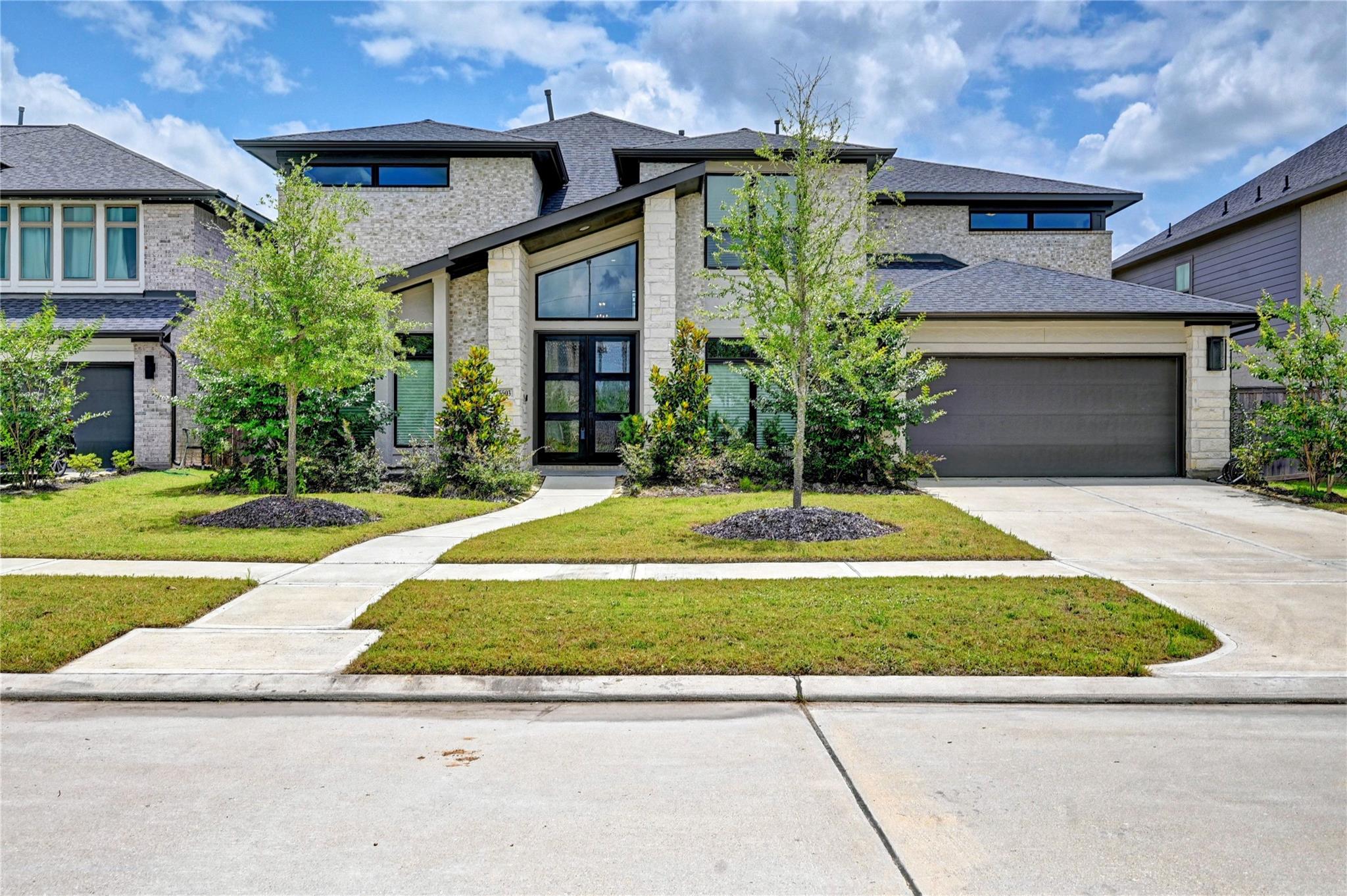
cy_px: 448
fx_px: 1122
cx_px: 674
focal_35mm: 30
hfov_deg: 62.0
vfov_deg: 43.5
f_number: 8
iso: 400
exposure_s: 1/1250
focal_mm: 30
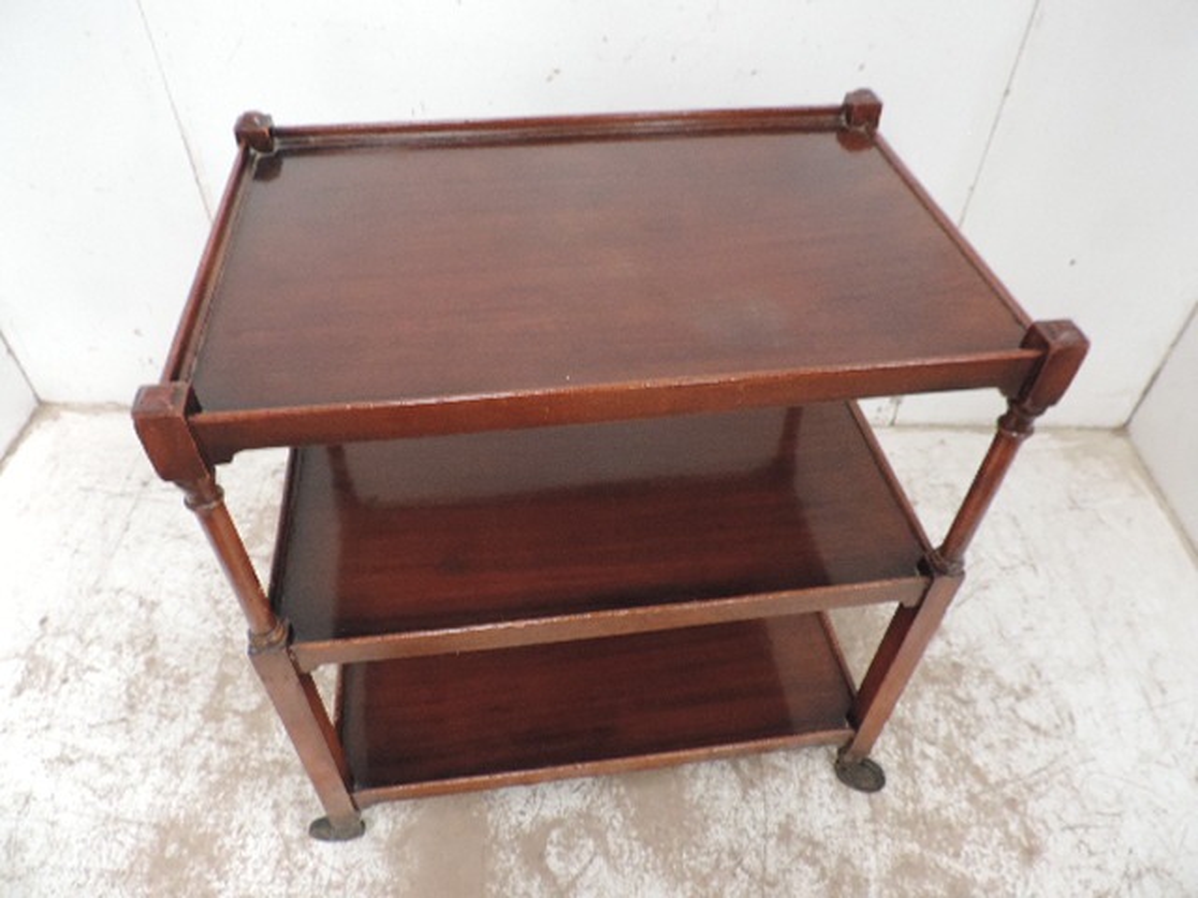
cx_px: 599
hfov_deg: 71.6
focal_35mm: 24
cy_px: 449
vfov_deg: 56.8
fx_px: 831
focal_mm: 4.3
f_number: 3
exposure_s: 1/13
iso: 400
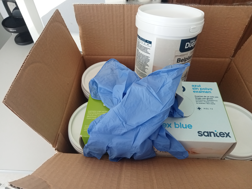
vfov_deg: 49.7
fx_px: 204
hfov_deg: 63.4
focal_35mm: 28
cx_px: 126
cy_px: 94
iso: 138
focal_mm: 3.46
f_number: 2.2
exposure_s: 1/120
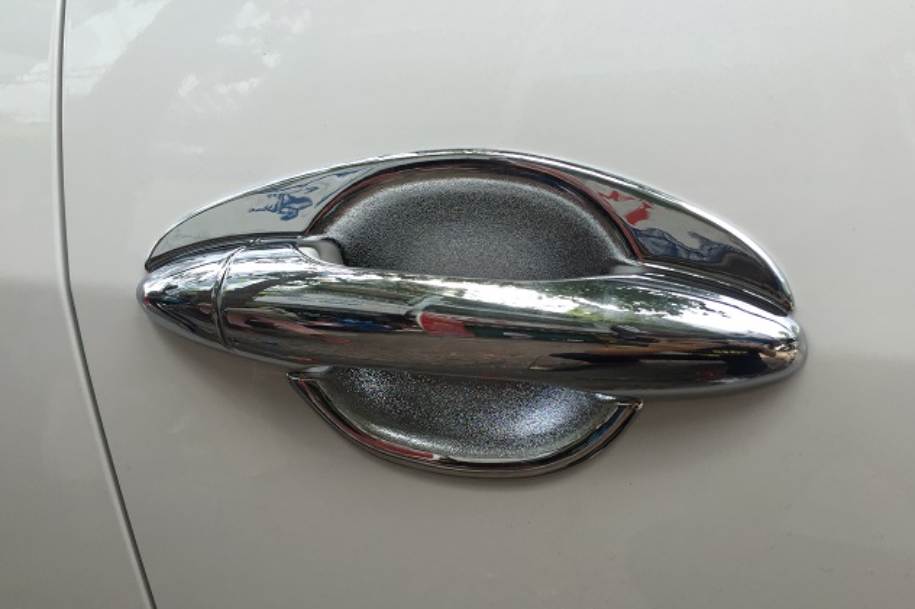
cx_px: 465
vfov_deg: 42.2
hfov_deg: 60.3
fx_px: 788
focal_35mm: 31
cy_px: 344
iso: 32
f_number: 2.2
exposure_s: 1/327
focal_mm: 4.15
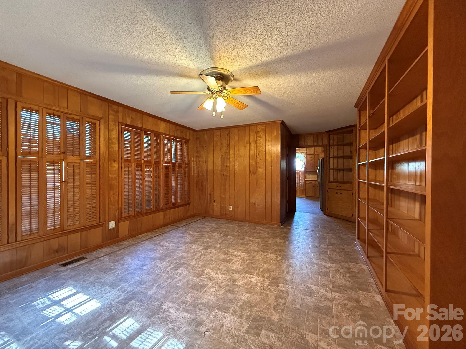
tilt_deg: -0.4
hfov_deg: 102.1
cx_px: 233
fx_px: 188
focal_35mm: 14
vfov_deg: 85.7
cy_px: 174
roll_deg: -0.5
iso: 1000
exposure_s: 1/60
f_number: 2.2
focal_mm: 2.22
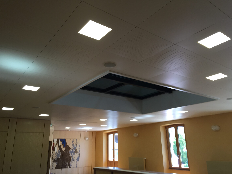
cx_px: 116
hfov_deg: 61.7
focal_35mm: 29
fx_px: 194
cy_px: 87
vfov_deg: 48.2
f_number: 2.2
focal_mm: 4.15
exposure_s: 1/50
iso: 32
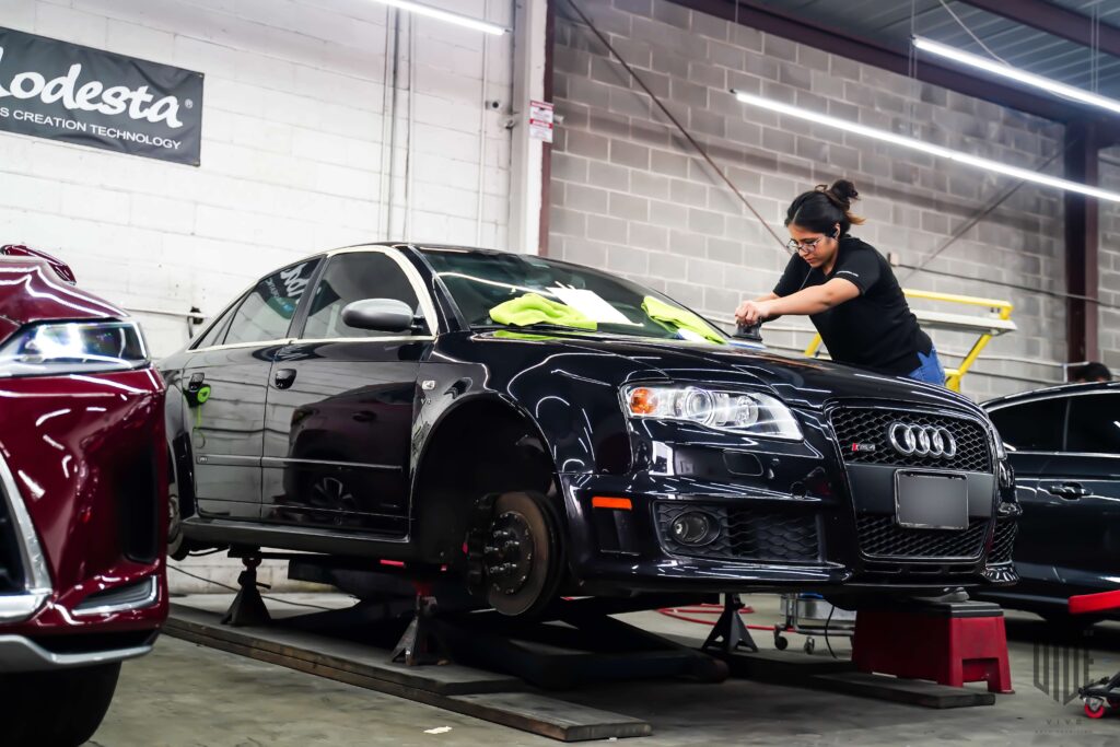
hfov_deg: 43.6
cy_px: 374
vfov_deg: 29.9
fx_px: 1400
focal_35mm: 45
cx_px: 560
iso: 320
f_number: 2.8
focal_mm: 45
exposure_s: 1/50
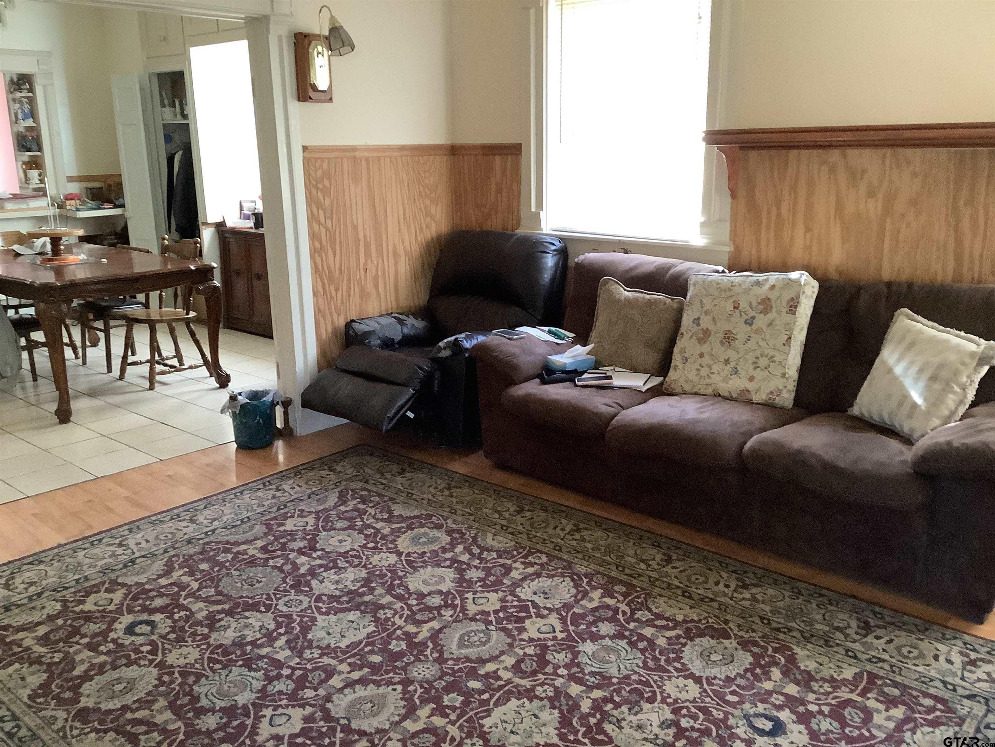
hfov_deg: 58.4
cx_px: 498
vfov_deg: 45.4
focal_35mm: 31
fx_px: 891
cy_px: 374
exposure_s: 1/30
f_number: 2.4
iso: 400
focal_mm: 3.3
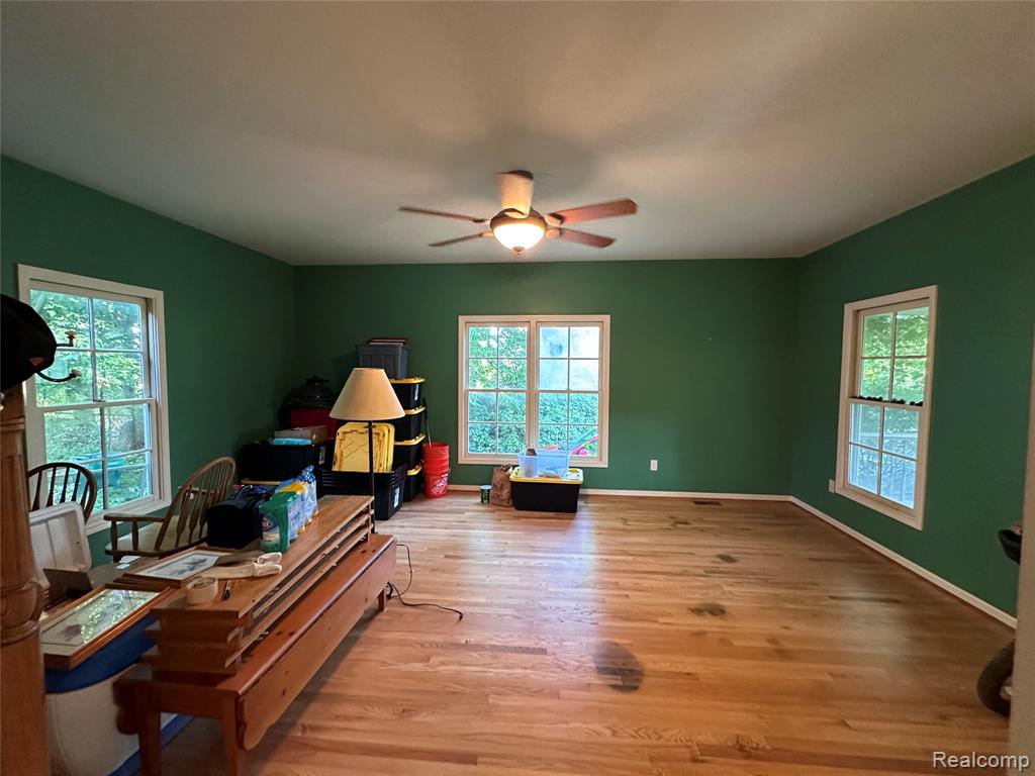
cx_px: 518
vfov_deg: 85.7
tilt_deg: -1.5
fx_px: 419
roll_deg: -0.2
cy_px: 388
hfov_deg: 102.1
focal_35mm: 14
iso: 500
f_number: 2.2
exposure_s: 1/60
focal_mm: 2.22
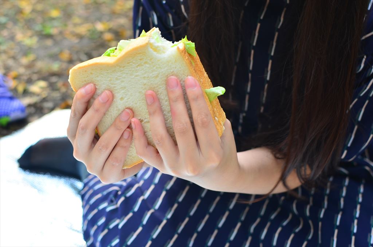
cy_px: 124
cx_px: 186
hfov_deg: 37.9
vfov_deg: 25.6
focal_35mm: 52
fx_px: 543
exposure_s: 1/40
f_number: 4
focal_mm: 35
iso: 200
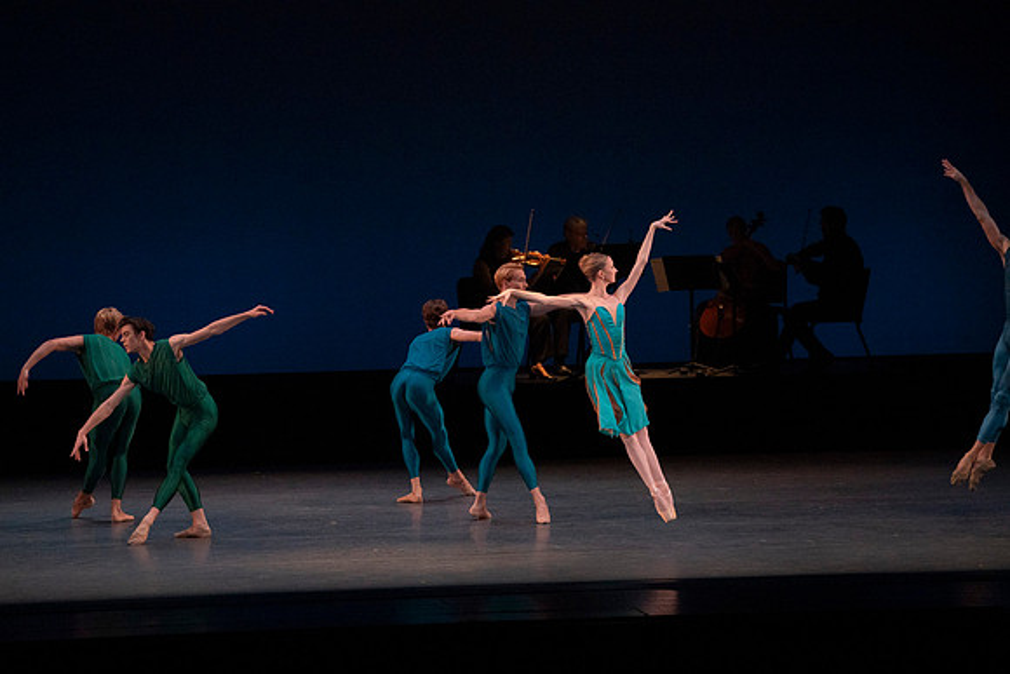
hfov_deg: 10.5
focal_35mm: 196
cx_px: 505
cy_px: 337
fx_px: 5500
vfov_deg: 7.0
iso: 8000
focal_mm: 196
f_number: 7.1
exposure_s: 1/400
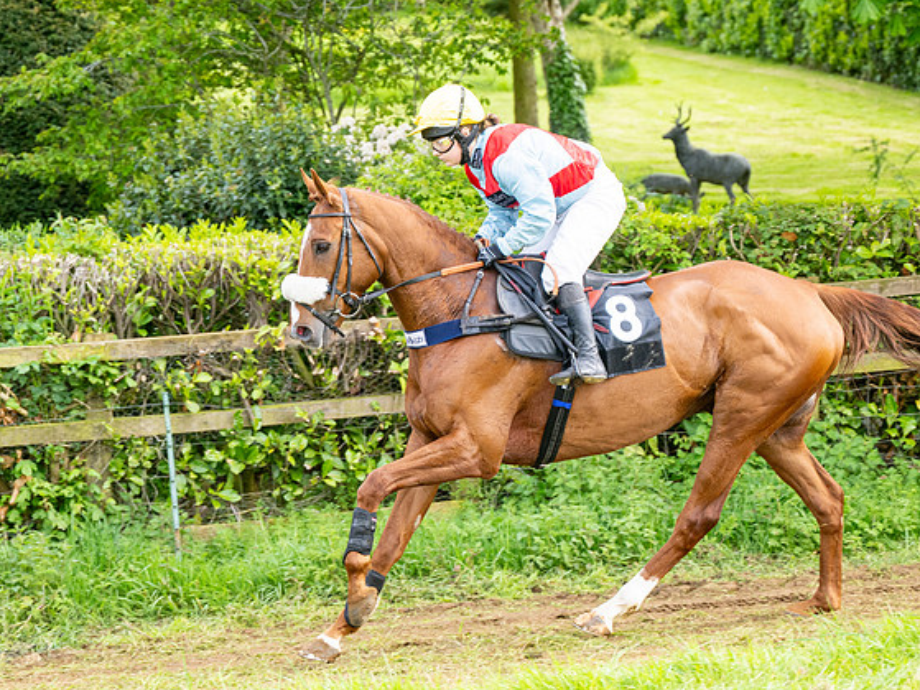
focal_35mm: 177
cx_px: 541
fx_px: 4703
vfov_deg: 8.4
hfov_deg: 11.2
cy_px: 367
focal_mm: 115
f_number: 4
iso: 400
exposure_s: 1/1000
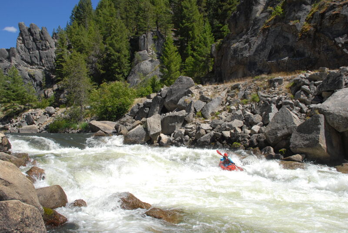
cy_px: 116
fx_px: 290
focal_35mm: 30
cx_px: 174
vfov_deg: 43.7
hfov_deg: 61.9
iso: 200
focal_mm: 20
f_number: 6.3
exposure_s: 1/500
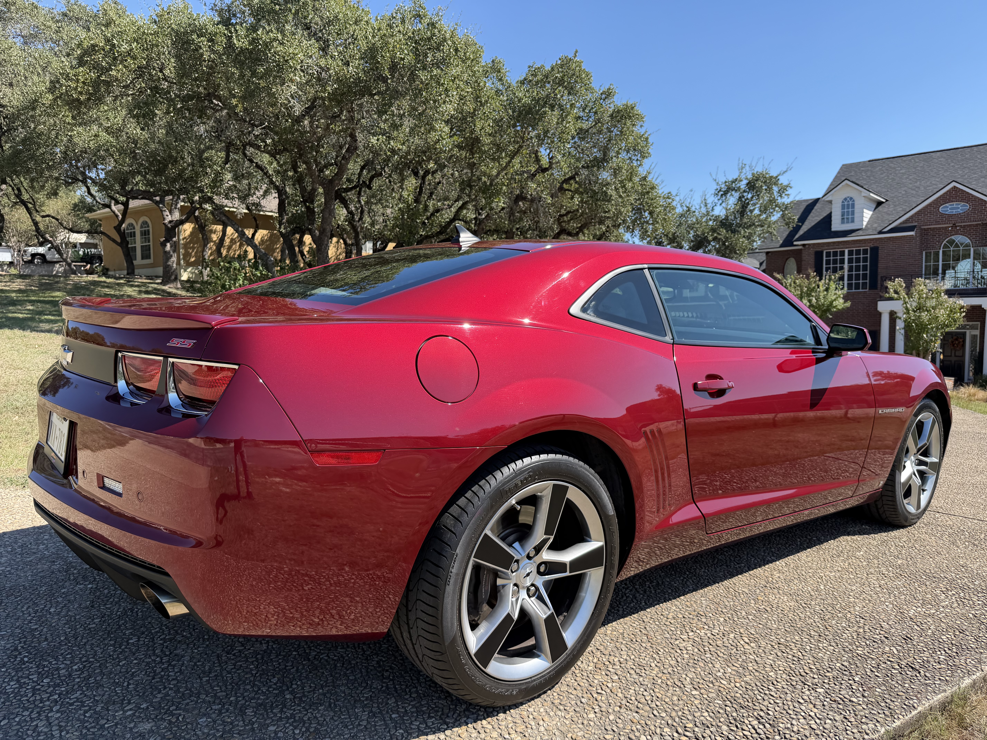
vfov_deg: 56.8
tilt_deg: -3.6
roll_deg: +1.1
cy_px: 370
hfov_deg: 71.6
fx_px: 684
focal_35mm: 24
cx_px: 494
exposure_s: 1/1812
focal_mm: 6.76
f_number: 1.78
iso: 80
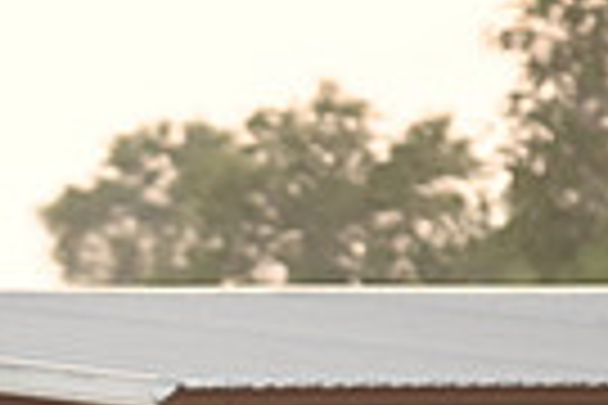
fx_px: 14506
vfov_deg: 1.6
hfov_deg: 2.4
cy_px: 803
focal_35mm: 859
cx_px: -63
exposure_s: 1/320
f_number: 2.8
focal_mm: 200
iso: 800
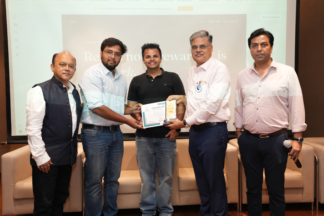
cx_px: 162
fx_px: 306
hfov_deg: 55.8
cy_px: 108
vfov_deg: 38.9
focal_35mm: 34
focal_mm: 34
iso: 1600
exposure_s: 1/125
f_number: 2.8
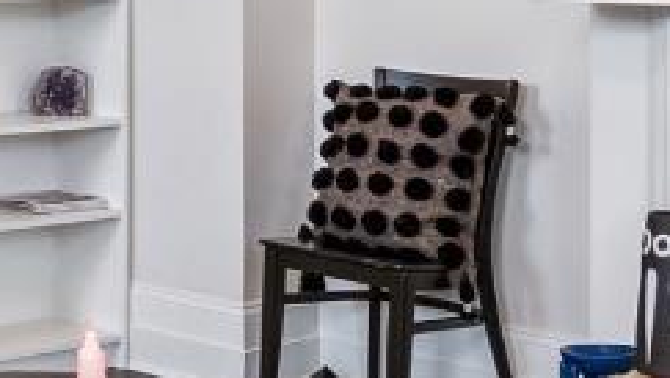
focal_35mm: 97
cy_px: -77
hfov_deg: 19.1
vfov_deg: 12.2
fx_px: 1724
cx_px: -361
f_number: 9
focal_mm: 10
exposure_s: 1/3
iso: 400
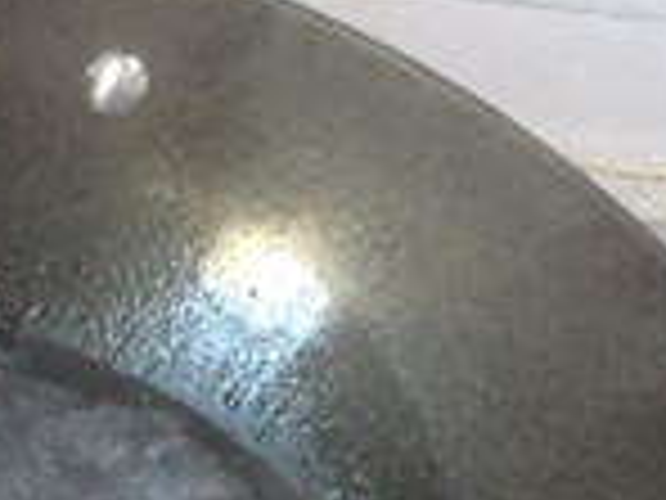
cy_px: 818
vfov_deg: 13.9
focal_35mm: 98
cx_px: -234
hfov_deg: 18.4
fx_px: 1885
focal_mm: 4.15
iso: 320
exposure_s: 1/15
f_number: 2.2
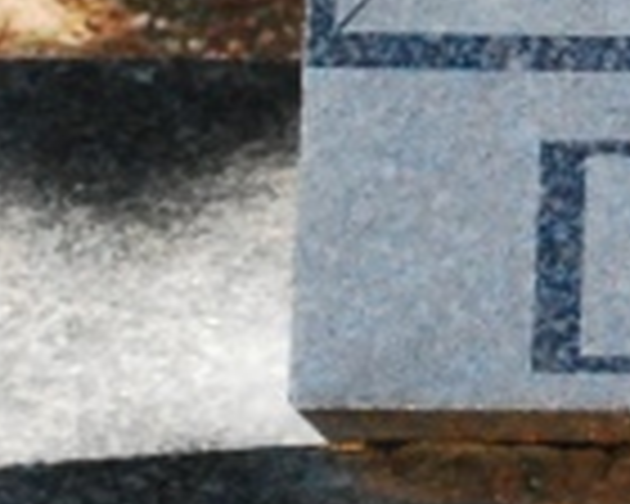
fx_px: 8428
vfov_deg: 3.4
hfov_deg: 4.2
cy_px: -304
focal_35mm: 452
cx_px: 1350
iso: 1600
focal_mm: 44
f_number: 5.3
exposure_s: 1/1600
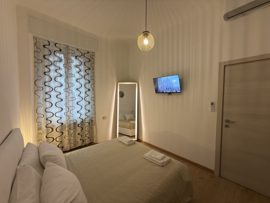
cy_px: 102
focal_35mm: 14
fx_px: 109
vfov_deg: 85.7
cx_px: 135
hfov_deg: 102.1
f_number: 2.2
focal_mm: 2.22
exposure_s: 1/25
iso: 64
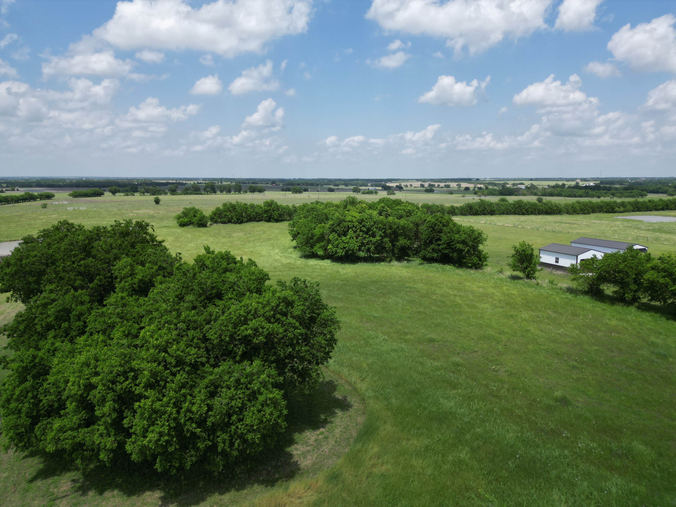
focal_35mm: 24
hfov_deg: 71.6
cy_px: 254
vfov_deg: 56.8
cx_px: 338
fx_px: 469
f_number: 1.7
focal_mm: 6.72
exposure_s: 1/3000
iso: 110
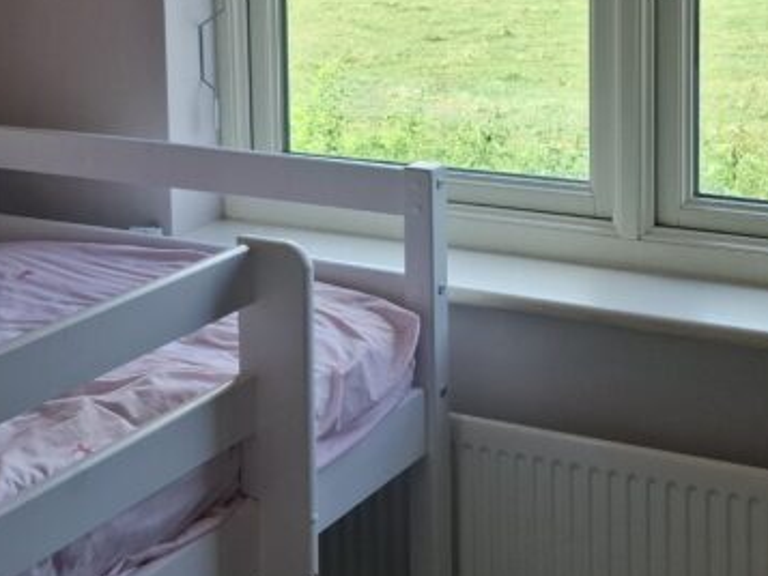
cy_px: -15
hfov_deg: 29.4
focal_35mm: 66
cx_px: 422
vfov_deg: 21.4
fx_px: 1465
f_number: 1.8
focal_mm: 5.54
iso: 50
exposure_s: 1/239
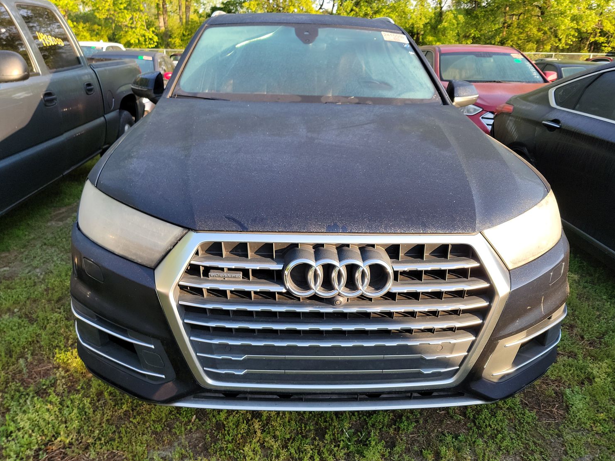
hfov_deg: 67.3
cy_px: 226
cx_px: 306
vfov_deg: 53.1
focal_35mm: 26
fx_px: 462
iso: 56
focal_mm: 6.7
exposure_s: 1/119
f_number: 1.8
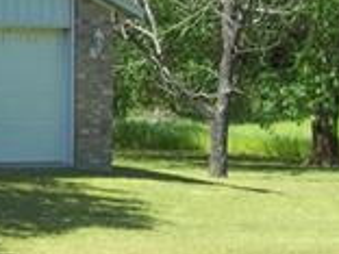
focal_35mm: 131
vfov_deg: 11.3
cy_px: 98
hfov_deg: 13.1
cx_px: -328
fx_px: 1283
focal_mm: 5.7
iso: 64
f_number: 8.8
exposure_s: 1/50
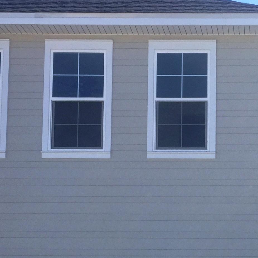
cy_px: 249
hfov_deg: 20.5
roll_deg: -1.0
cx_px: 231
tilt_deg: +5.8
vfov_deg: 20.3
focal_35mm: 83
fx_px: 700
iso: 32
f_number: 2.2
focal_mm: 4.15
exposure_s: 1/1980
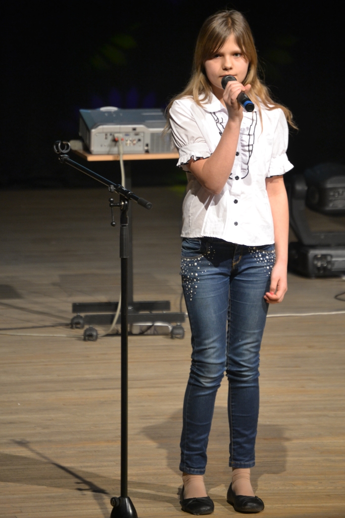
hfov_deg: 5.2
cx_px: 172
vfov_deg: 7.8
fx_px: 3772
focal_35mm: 262
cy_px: 259
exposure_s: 1/25
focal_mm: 175
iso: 800
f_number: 5.3
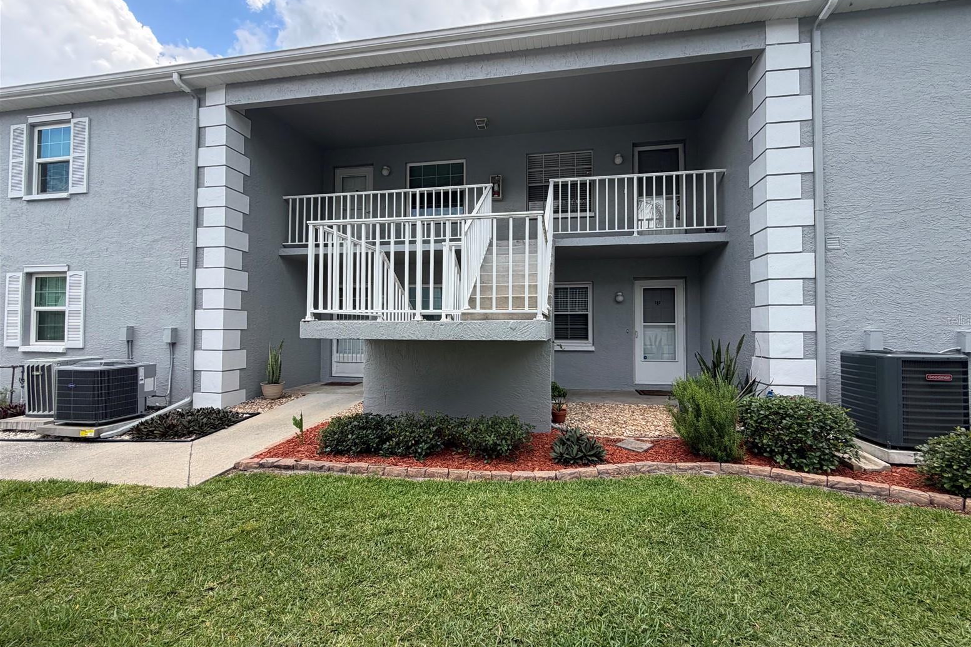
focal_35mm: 15
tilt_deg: +1.2
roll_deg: -0.1
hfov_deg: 100.4
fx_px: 405
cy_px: 320
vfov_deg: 77.3
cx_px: 500
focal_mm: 2.22
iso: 64
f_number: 2.2
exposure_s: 1/486
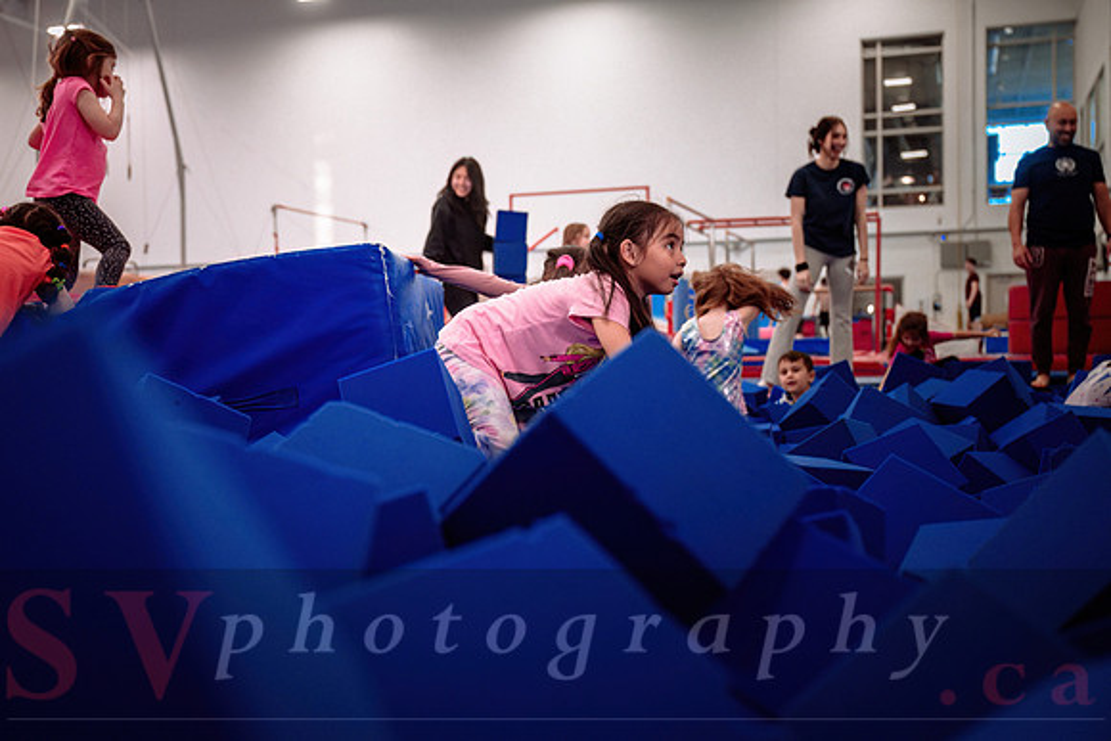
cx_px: 528
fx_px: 1217
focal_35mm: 39
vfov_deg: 33.9
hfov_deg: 49.0
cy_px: 380
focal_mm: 37
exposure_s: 1/400
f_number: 2.8
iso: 1600
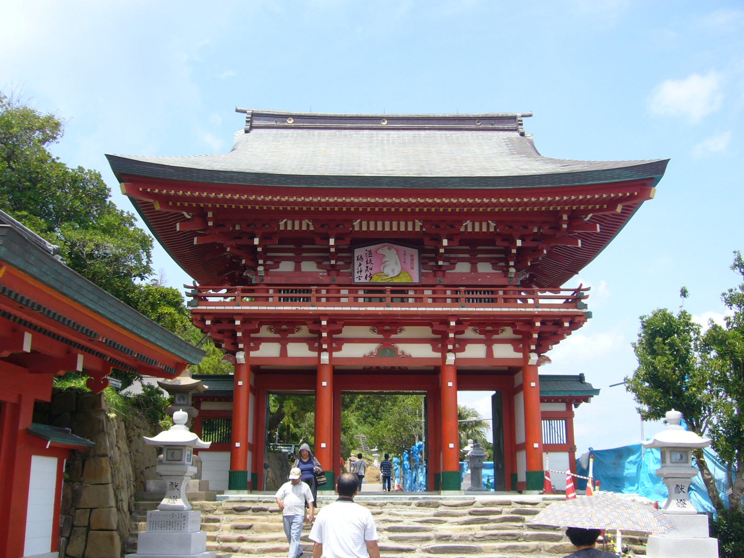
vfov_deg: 40.7
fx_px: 752
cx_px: 372
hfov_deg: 52.6
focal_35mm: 35
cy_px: 279
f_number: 5.6
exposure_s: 1/200
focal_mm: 5.8
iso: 80
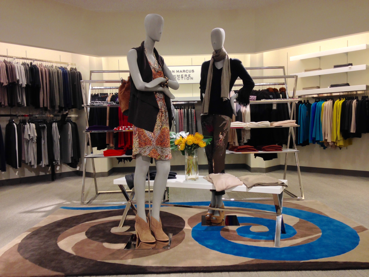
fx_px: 352
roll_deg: -0.8
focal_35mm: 33
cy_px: 138
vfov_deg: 42.9
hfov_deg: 55.4
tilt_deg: -2.8
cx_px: 184
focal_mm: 4.12
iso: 50
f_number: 2.4
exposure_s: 1/30
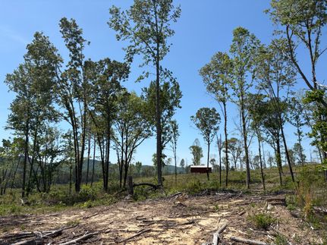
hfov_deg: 67.3
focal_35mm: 26
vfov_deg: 53.0
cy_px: 122
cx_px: 164
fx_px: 246
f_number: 1.6
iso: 50
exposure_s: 1/4065
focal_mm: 5.96
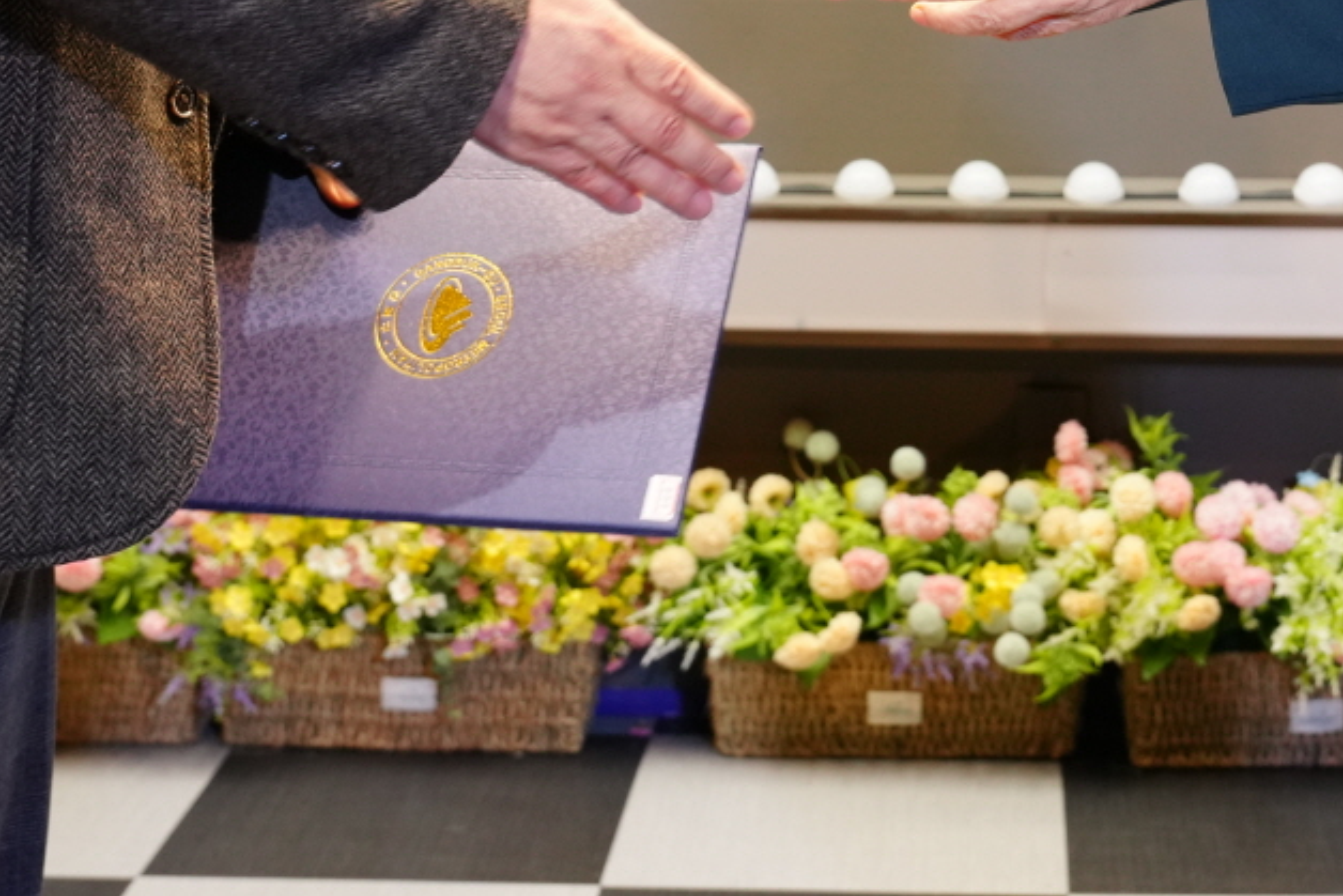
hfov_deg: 23.5
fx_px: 3209
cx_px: 924
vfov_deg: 15.0
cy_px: -361
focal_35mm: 86
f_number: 4.5
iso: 1000
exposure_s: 1/160
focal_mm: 30
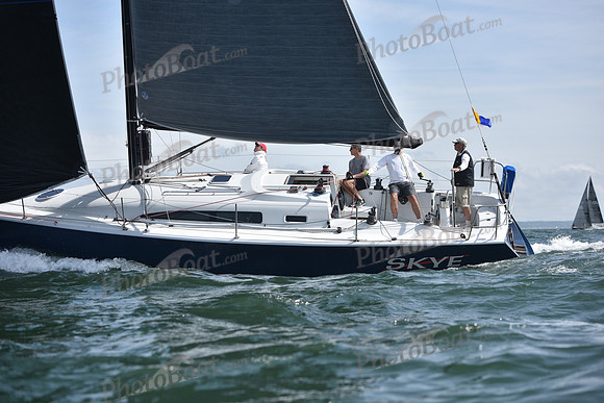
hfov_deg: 28.8
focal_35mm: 70
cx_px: 302
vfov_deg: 19.5
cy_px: 202
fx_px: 1175
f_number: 3.5
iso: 200
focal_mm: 70
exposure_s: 1/3200
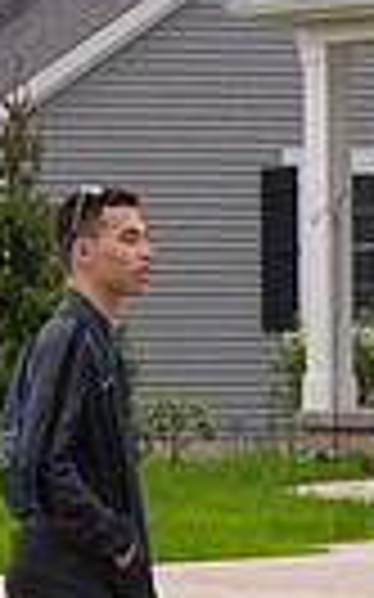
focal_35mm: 347
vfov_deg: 6.1
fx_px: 5665
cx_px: -491
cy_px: 299
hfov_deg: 3.7
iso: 4000
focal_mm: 78
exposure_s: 1/1250
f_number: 8
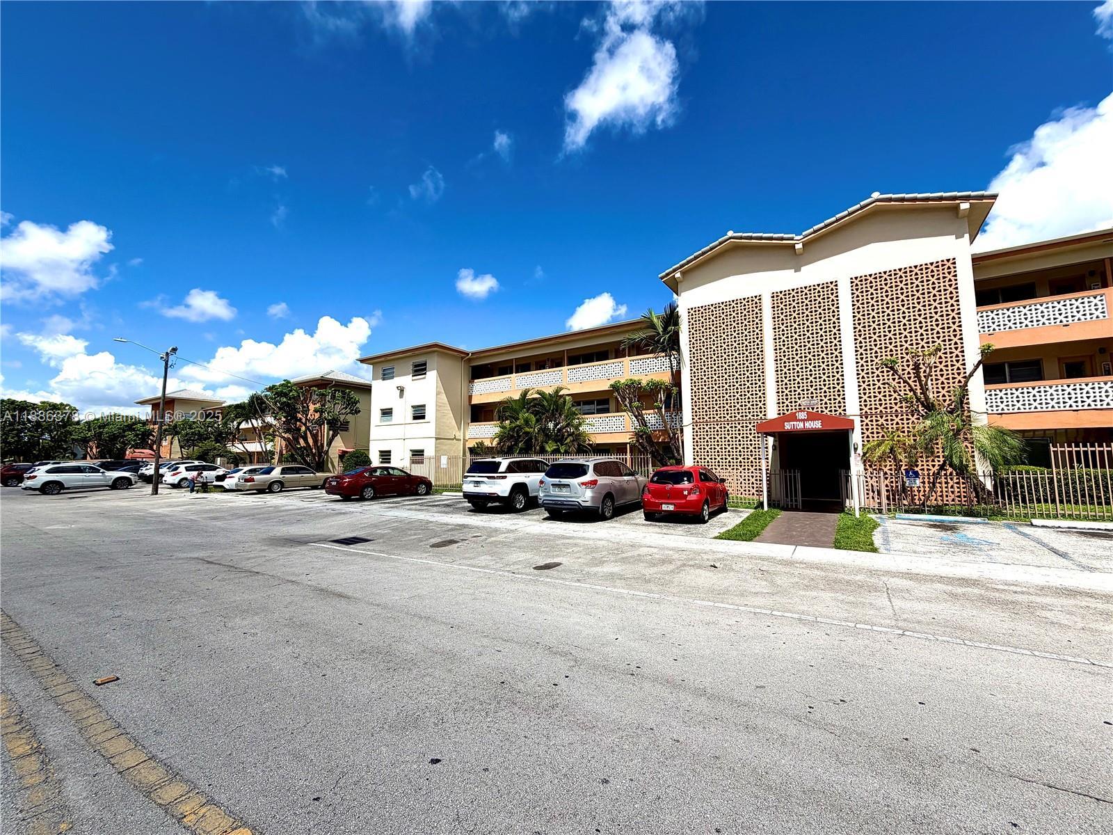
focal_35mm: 14
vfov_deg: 85.7
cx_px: 556
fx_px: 450
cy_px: 418
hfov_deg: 102.1
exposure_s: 1/1259
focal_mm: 2.22
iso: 20
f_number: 2.2
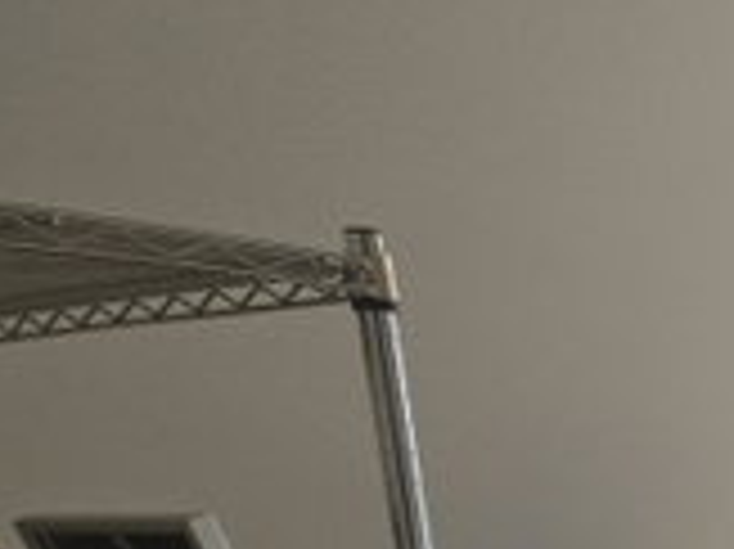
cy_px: 702
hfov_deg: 21.6
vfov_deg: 25.0
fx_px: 1081
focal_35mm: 51
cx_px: 1353
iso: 250
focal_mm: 2.2
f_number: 2.2
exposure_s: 1/60
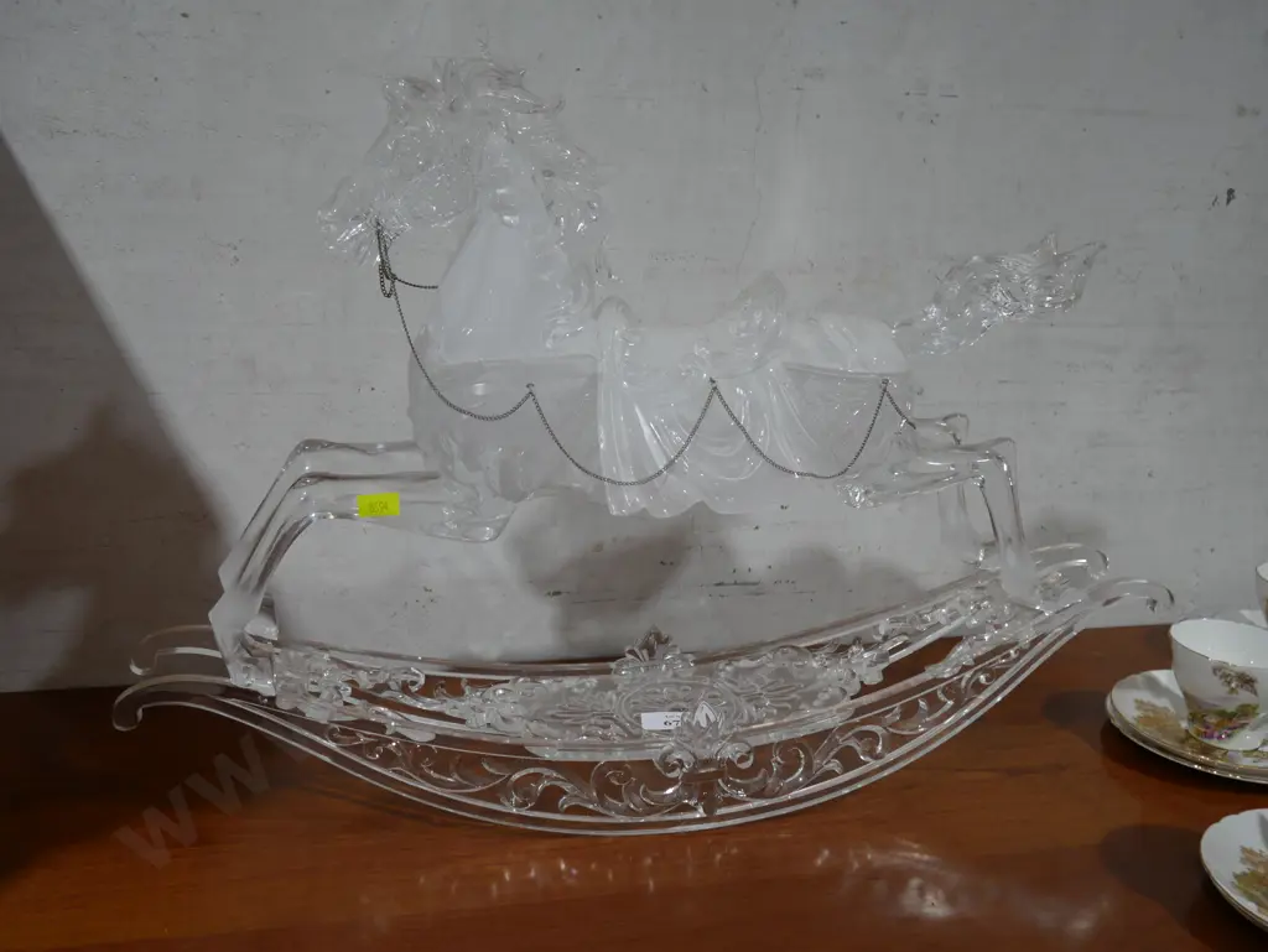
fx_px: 1246
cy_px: 476
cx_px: 634
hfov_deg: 53.9
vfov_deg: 41.8
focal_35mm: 34
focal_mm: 17
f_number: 4
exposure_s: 1/60
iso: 250
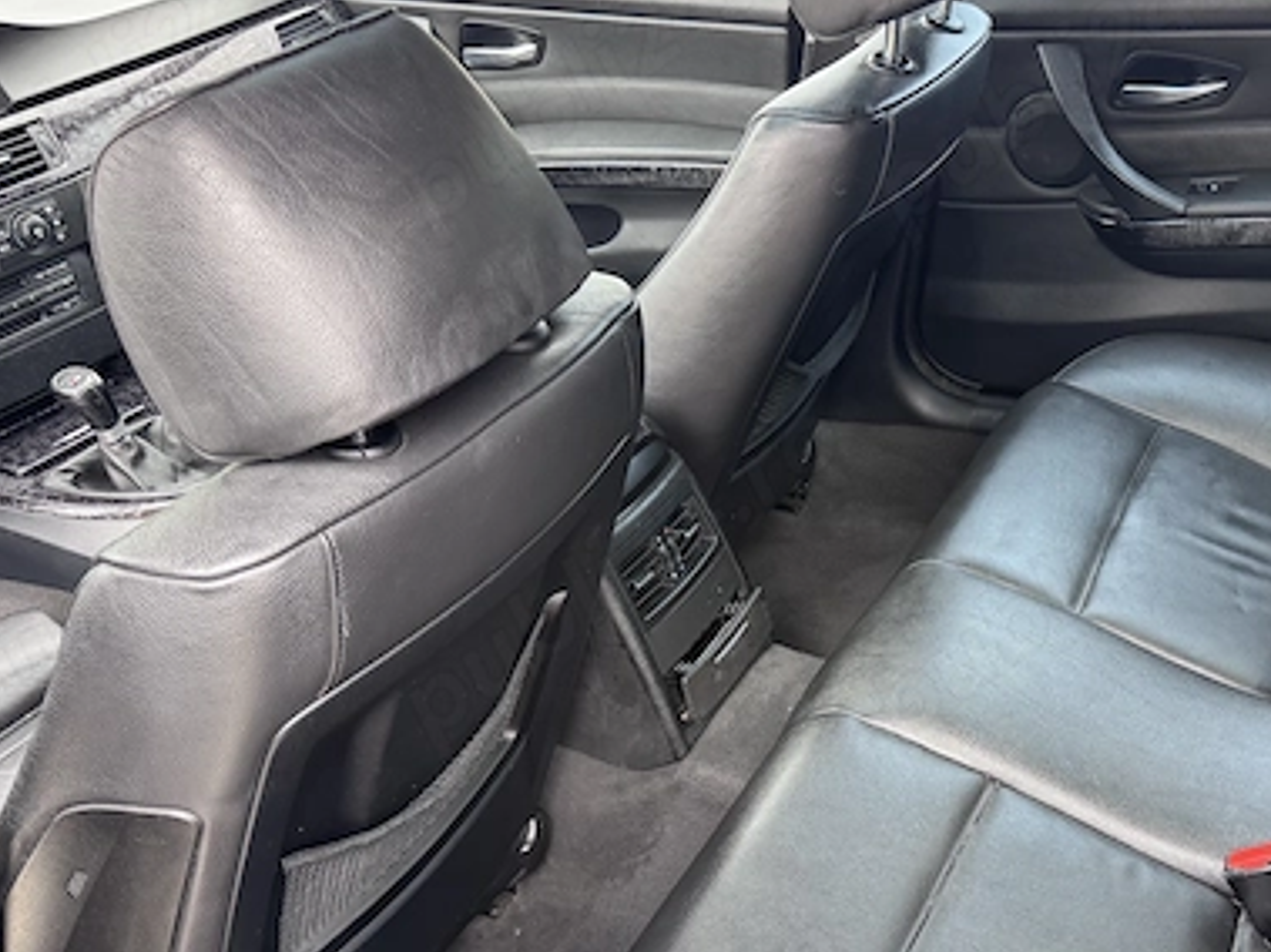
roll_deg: +2.2
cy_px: 610
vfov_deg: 37.4
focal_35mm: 38
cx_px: 855
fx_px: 1395
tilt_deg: -36.6
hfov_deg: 48.1
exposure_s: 1/121
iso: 160
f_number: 1.78
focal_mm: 6.76
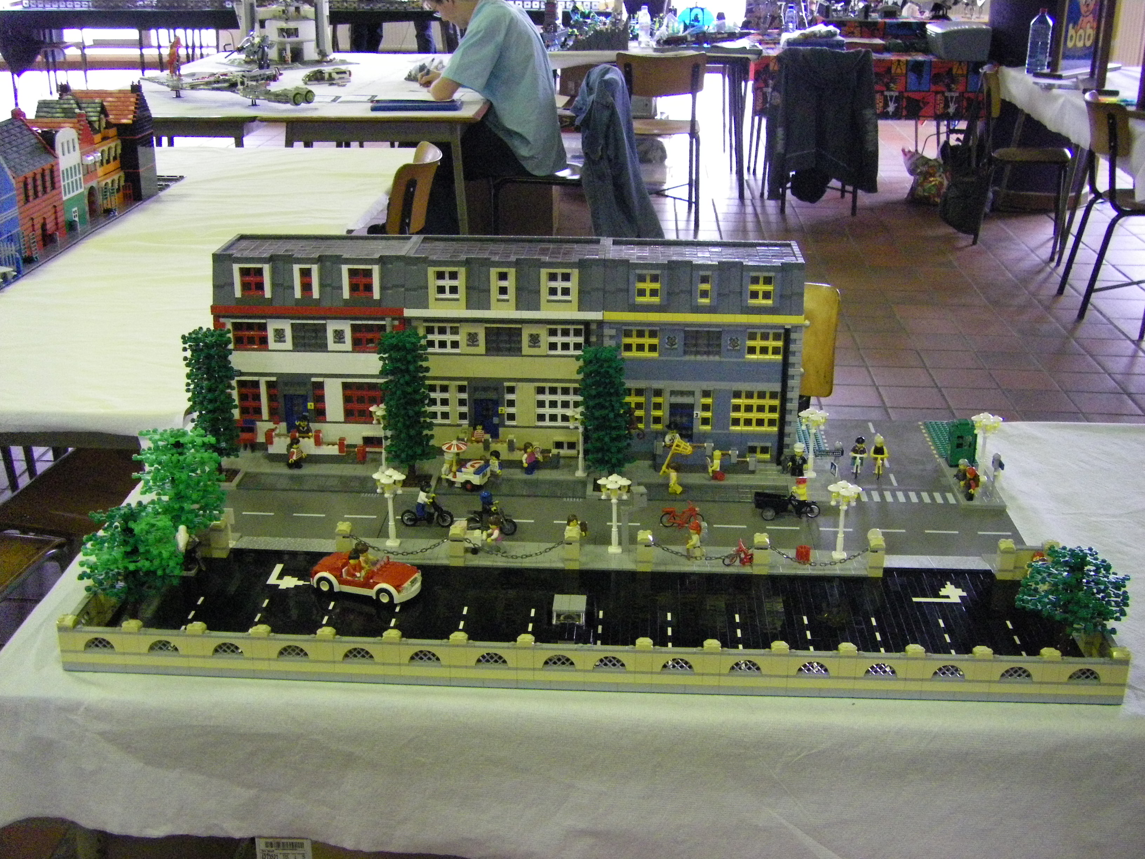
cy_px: 430
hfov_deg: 44.8
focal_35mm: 42
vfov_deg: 34.3
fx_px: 1389
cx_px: 572
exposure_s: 1/20
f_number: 3.5
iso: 800
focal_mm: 6.9
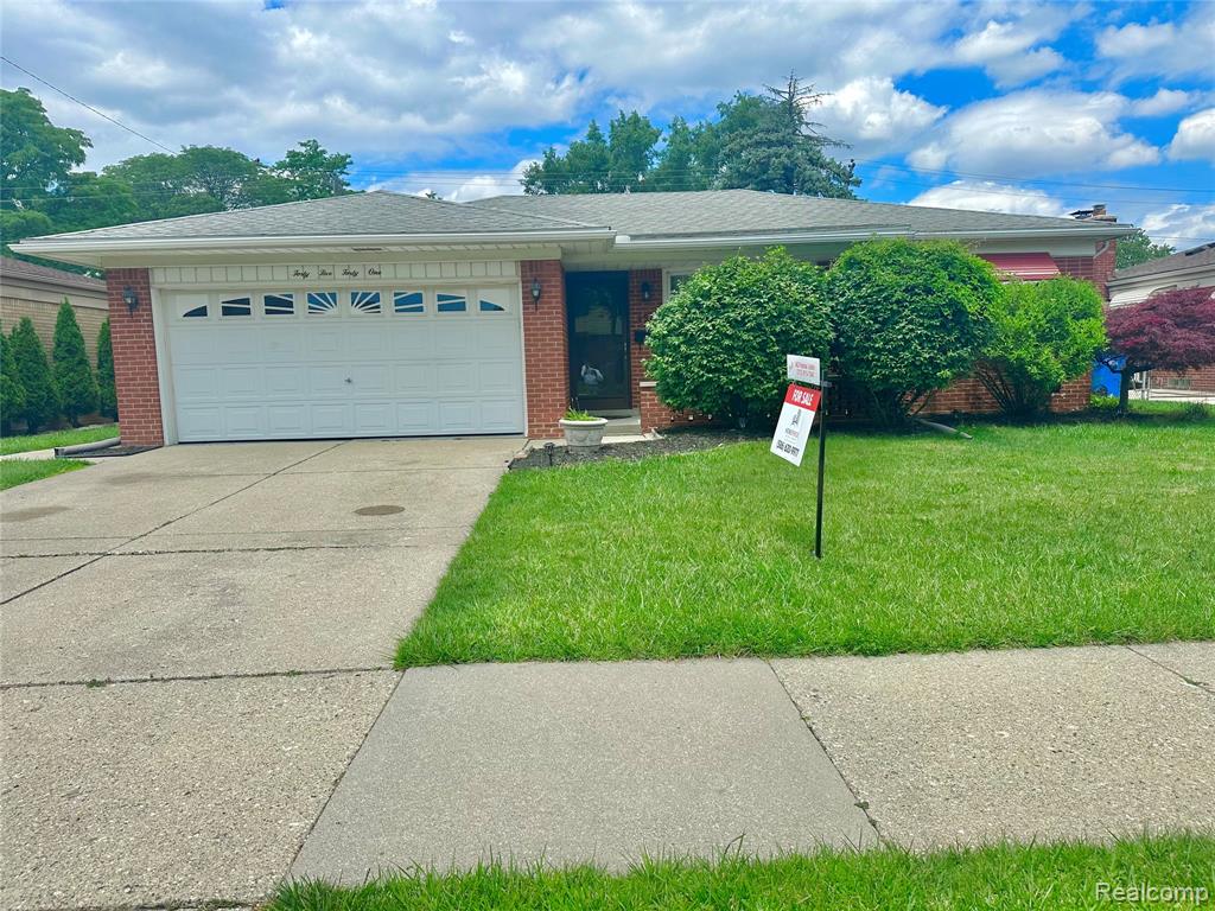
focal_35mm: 24
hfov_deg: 71.6
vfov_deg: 56.8
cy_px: 456
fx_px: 842
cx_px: 608
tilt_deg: -5.8
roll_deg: +1.2
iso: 80
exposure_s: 1/6623
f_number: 1.78
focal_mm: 6.86
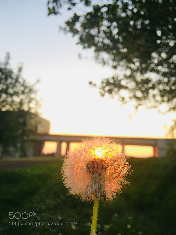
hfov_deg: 48.2
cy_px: 118
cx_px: 88
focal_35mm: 29
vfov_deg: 61.7
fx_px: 197
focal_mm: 4.15
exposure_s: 1/113
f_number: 2.2
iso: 25
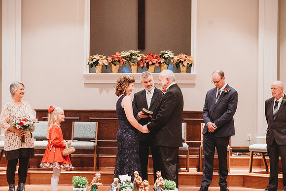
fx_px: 954
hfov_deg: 17.1
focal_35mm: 120
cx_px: 143
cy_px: 96
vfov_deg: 11.4
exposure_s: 1/200
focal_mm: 120
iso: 8000
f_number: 4
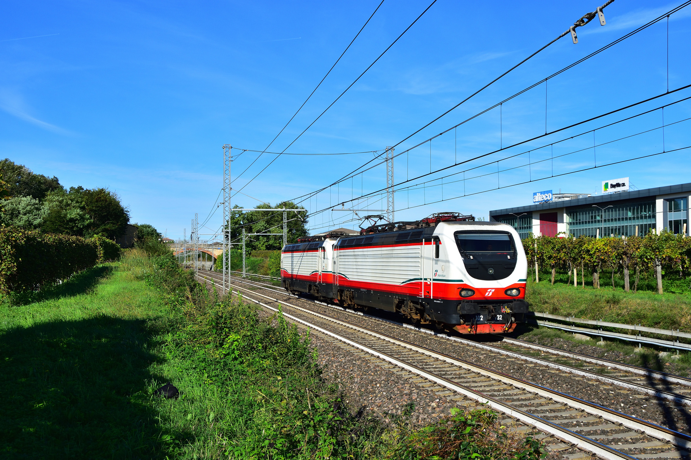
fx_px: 777
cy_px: 230
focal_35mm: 40
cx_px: 346
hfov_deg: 47.9
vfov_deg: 33.0
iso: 200
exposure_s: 1/800
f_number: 7.1
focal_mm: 27
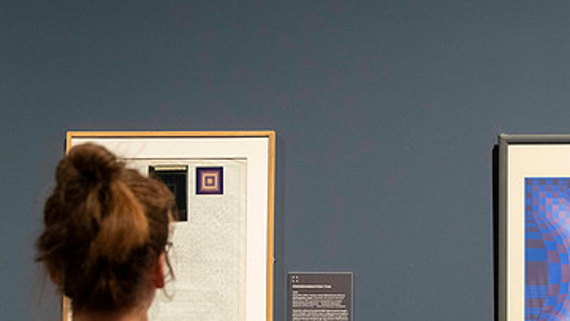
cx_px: 367
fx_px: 817
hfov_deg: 38.2
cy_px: 254
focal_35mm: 54
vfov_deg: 22.0
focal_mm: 32
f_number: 2.8
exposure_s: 1/60
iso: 2200
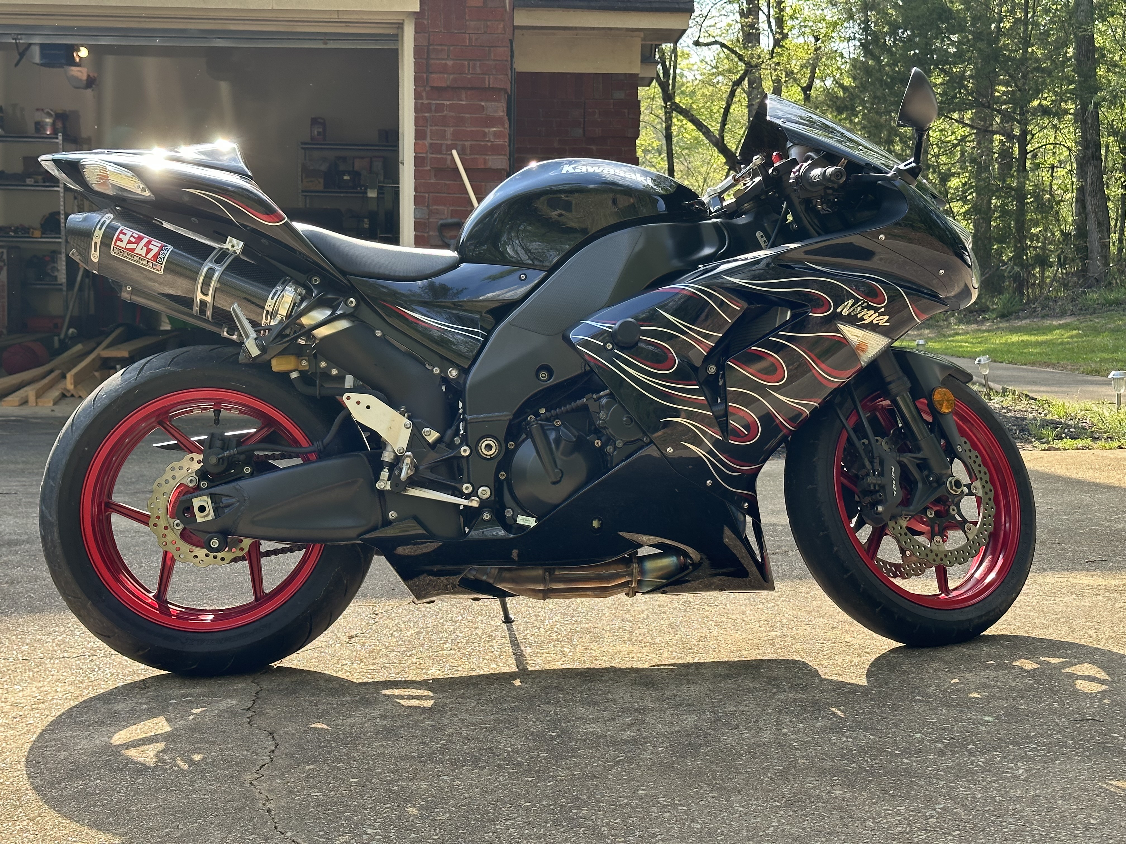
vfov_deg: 30.3
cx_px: 563
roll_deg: -0.7
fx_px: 1561
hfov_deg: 39.7
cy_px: 422
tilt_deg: -7.1
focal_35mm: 48
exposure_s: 1/587
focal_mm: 6.86
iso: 64
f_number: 1.78
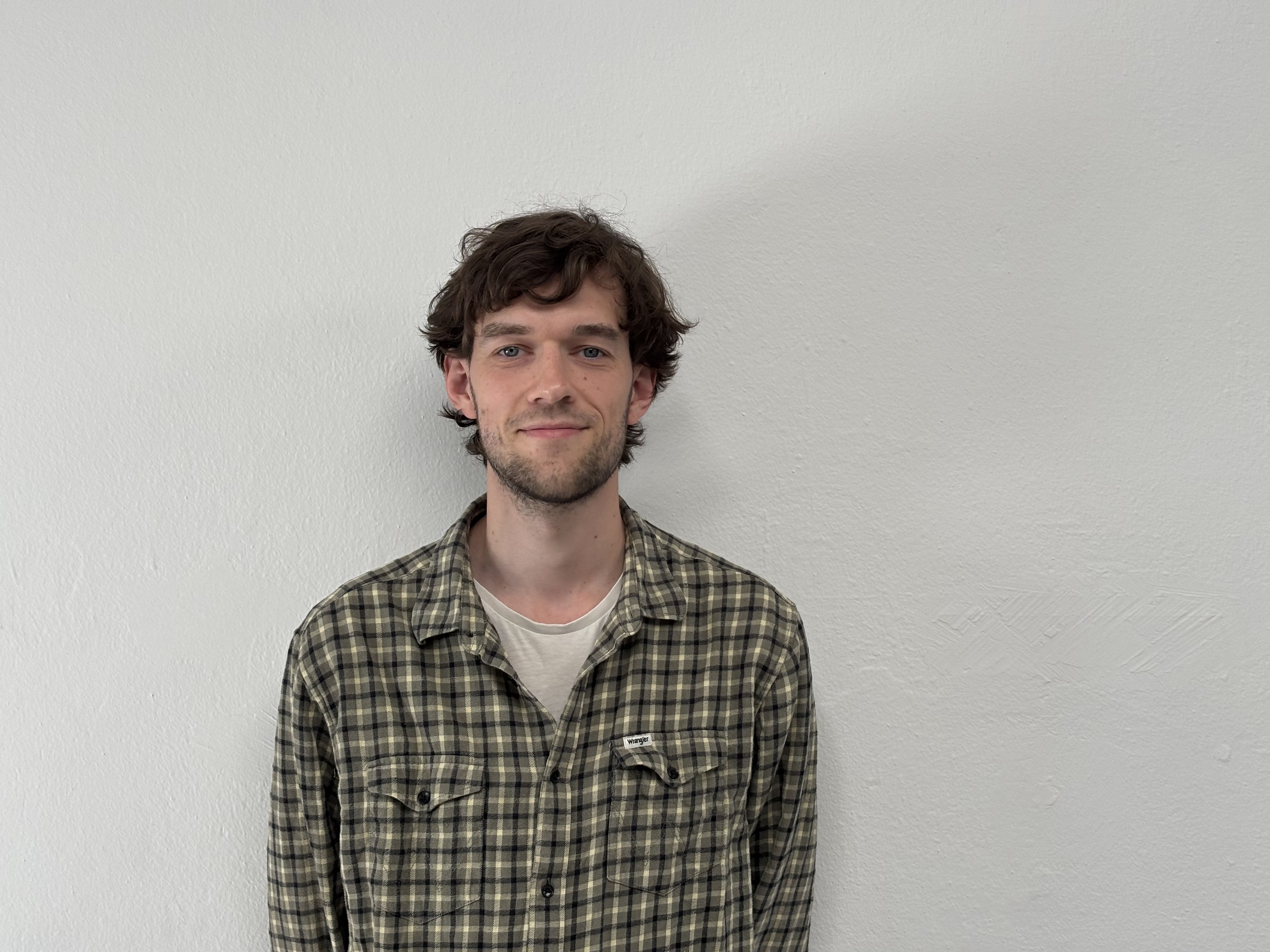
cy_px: 476
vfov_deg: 28.0
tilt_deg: -1.1
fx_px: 1908
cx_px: 635
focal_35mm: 52
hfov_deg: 36.8
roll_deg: -0.2
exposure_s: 1/100
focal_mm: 5.96
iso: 32
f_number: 1.6
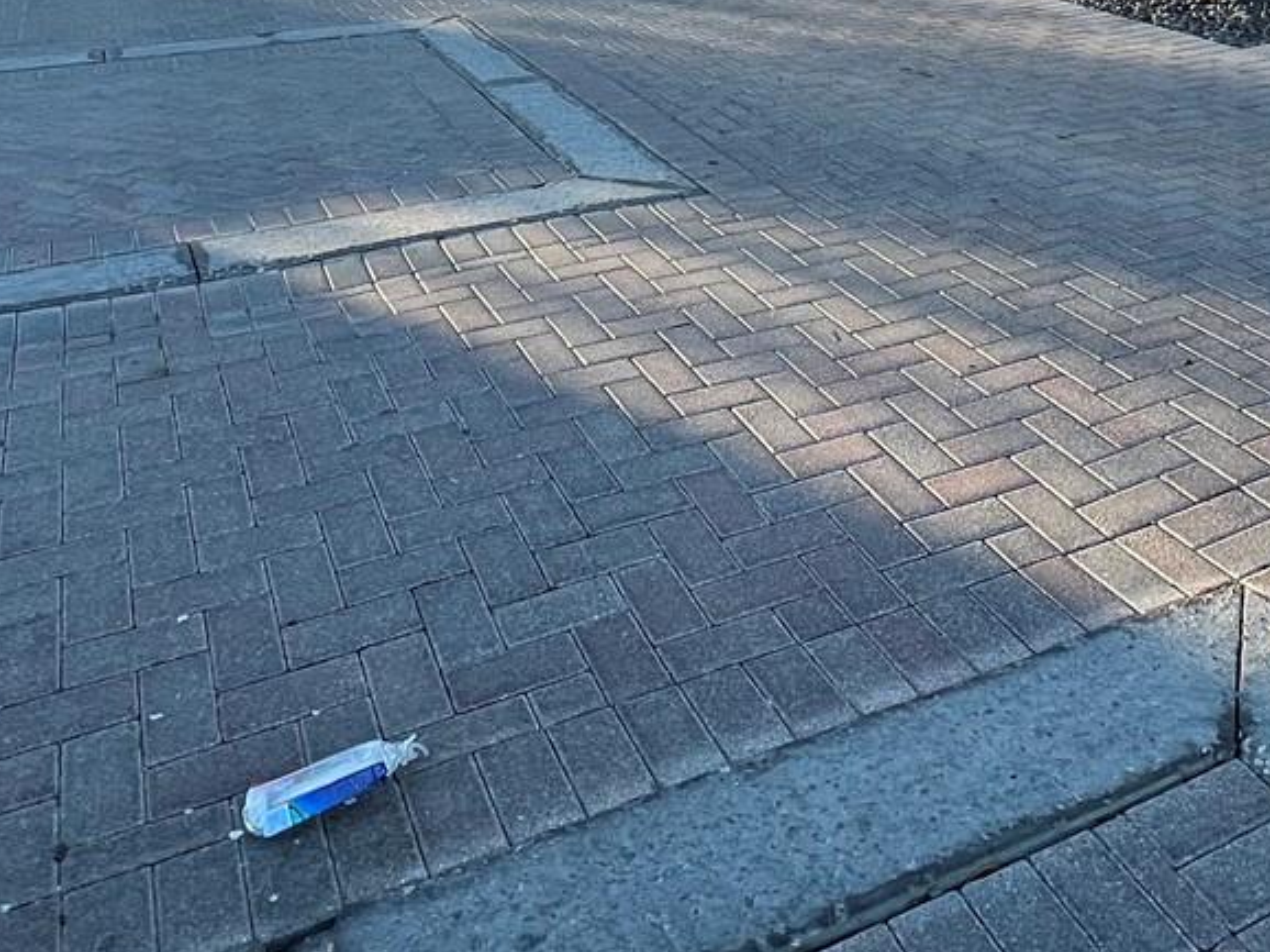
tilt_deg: -0.5
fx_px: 1320
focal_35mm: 36
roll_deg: -0.3
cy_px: -244
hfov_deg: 50.8
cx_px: 809
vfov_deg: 31.7
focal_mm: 1.57
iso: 32
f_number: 1.8
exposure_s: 1/371
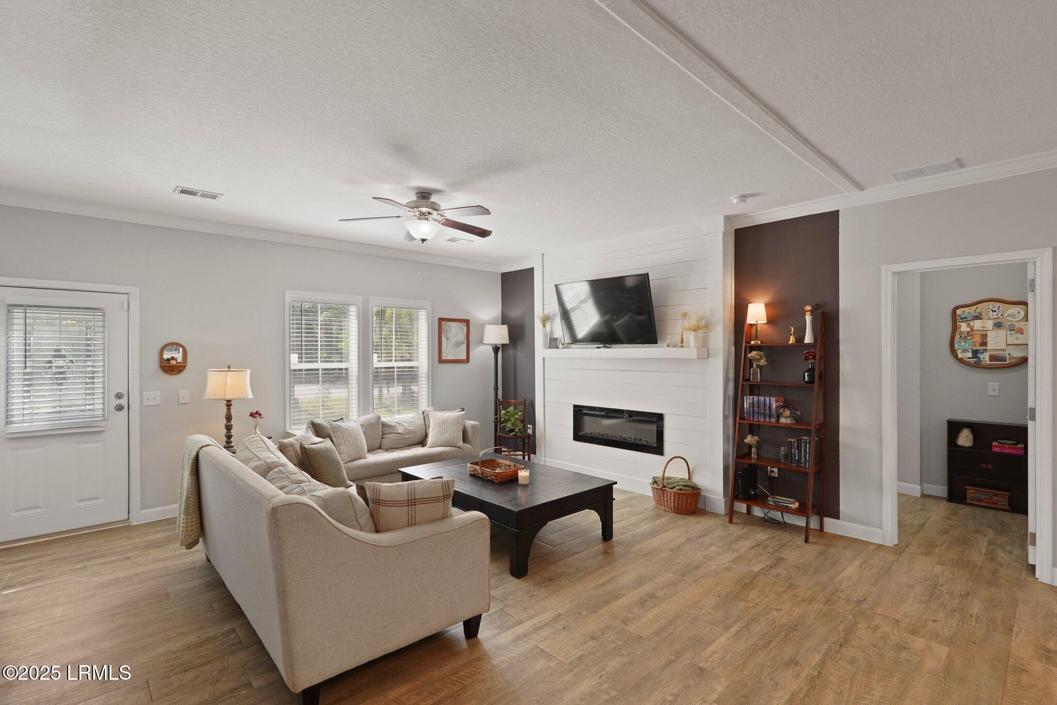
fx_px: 499
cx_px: 528
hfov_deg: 93.3
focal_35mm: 17
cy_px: 352
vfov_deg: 70.4
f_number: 9
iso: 320
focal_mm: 17
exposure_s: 1/5
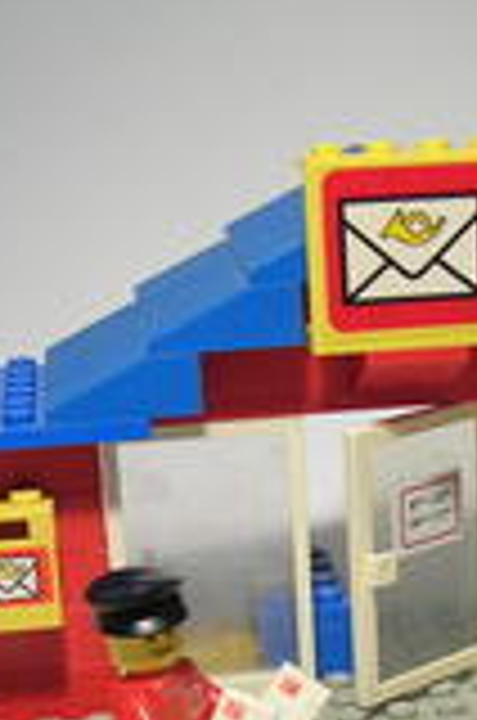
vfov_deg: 22.6
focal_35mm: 89
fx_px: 1776
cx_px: 540
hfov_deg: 14.9
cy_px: 574
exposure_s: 1/23
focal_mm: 6.4
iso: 50
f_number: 3
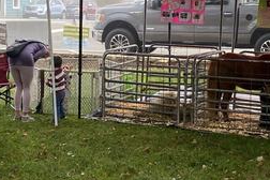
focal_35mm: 100
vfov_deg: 13.7
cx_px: 129
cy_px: 77
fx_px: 750
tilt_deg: -4.5
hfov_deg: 20.4
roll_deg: -1.7
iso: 32
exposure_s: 1/359
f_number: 1.8
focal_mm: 4.25
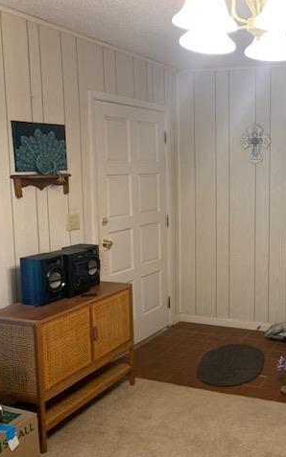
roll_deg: -0.3
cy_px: 229
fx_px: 462
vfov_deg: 52.8
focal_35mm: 37
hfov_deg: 31.8
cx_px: 287
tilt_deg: -7.1
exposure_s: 1/60
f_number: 1.8
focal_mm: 4.25
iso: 320
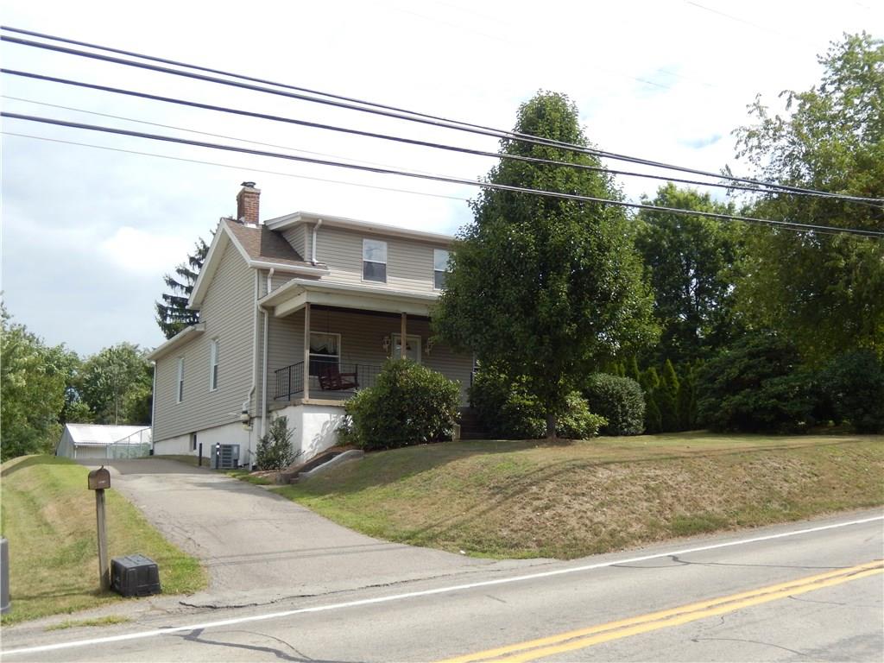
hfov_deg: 51.4
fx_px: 919
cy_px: 332
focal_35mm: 36
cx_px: 442
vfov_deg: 39.7
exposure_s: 1/800
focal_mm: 6.5
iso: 125
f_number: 4
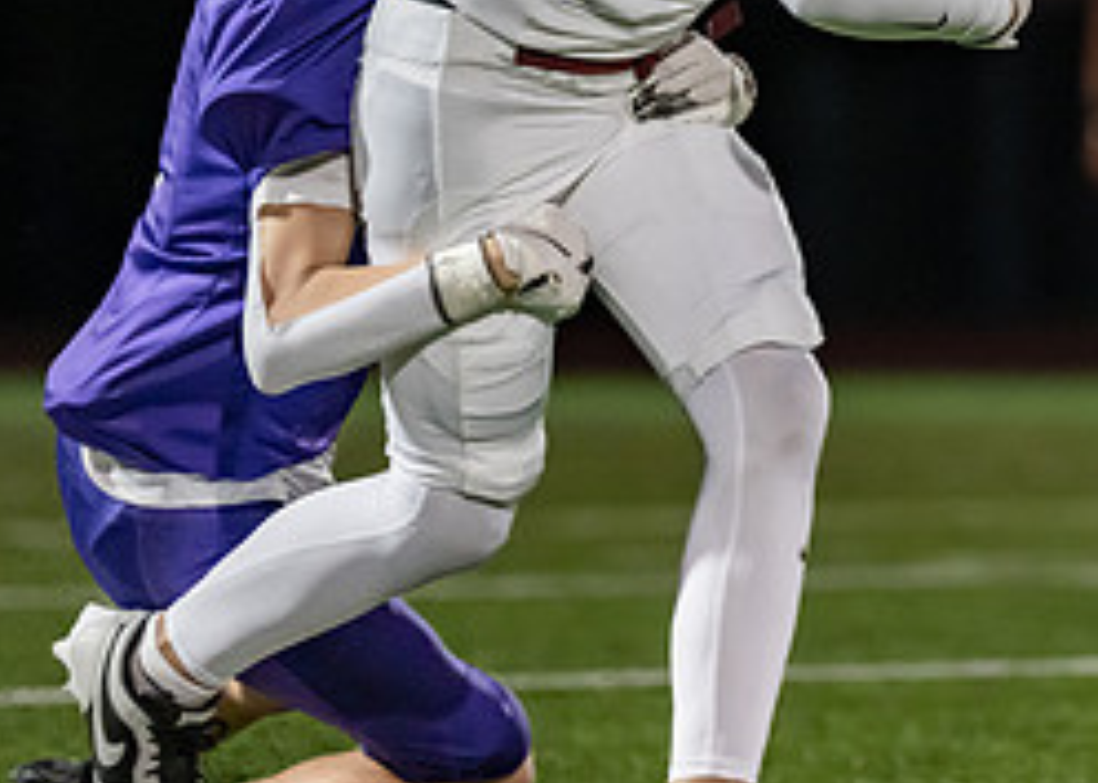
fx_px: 18238
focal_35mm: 585
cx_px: 888
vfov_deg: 2.5
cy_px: -42
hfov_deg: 3.4
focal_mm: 200
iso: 3200
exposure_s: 1/1250
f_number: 2.8
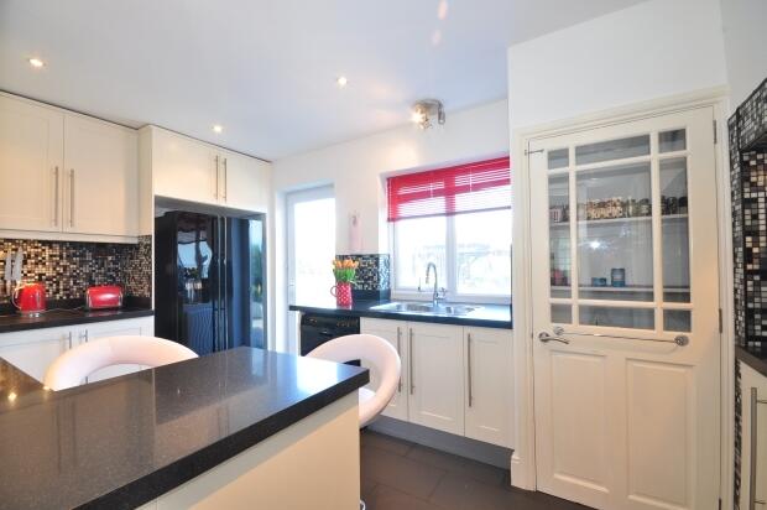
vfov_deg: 71.9
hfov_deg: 95.0
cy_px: 255
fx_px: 351
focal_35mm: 16
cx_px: 384
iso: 200
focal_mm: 11
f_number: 11
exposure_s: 1.3
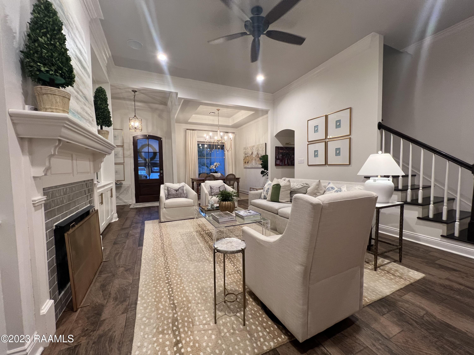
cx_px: 237
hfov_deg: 106.2
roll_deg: +0.1
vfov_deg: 89.9
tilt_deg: -3.4
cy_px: 178
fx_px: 178
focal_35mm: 13
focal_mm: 1.57
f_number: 1.8
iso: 160
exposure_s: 1/60
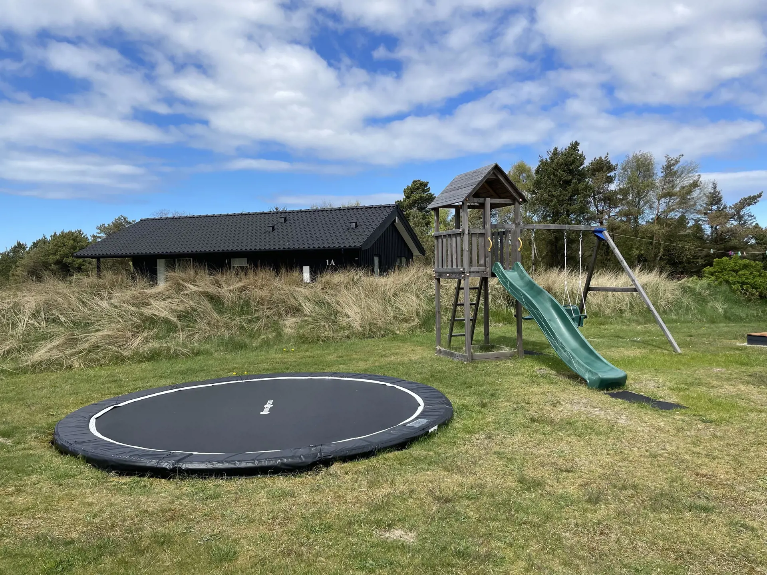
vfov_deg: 53.1
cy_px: 288
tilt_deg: -0.1
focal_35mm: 26
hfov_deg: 67.3
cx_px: 384
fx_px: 576
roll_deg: +1.2
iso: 32
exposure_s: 1/2959
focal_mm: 4.2
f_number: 1.6
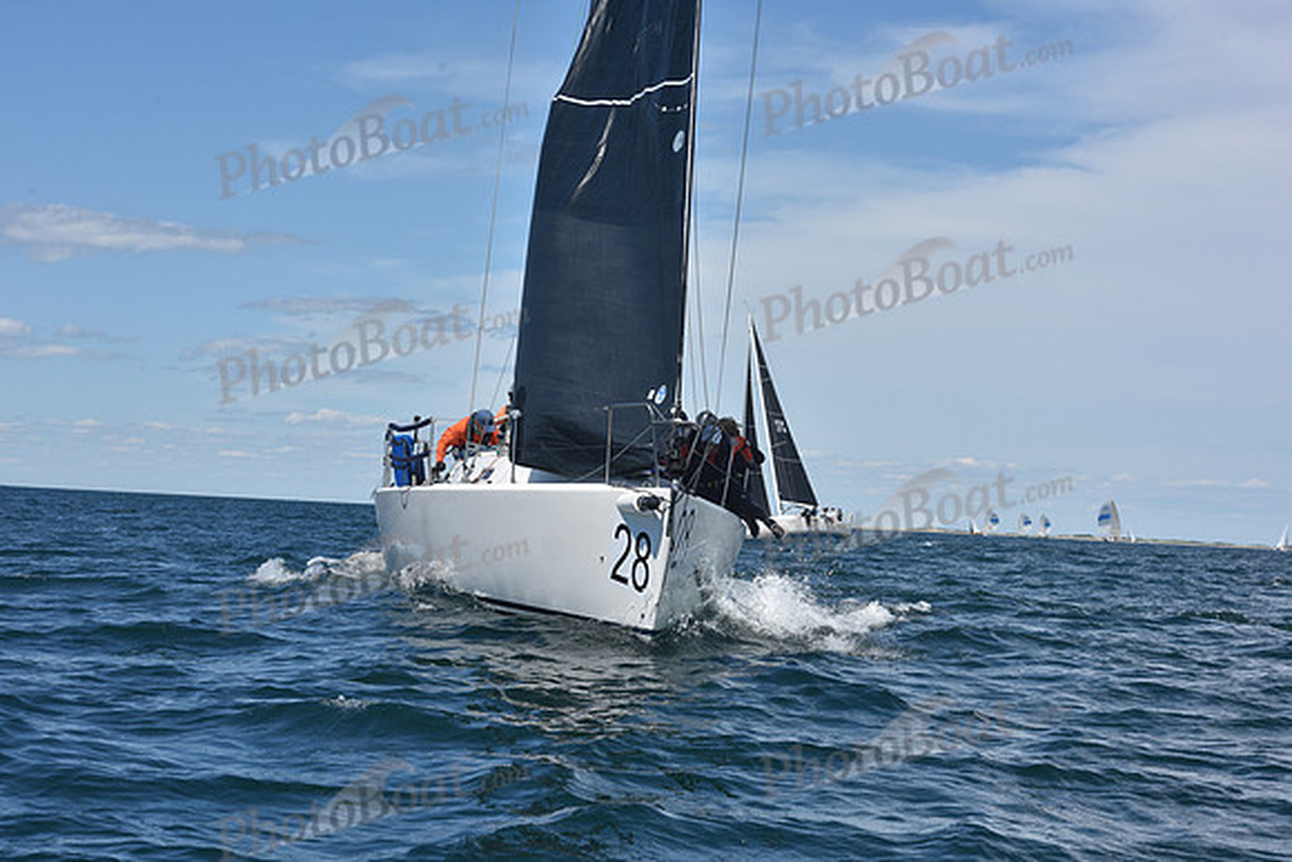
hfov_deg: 27.0
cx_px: 646
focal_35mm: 75
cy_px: 431
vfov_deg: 18.2
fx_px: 2692
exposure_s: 1/800
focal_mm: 75
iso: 250
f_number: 10
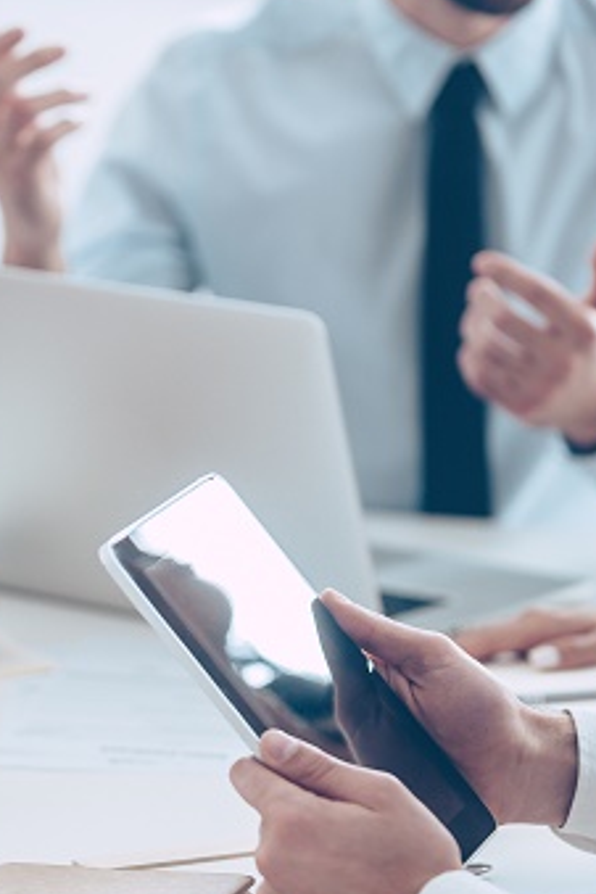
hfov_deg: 7.5
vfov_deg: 11.2
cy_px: 458
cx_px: 241
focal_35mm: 183
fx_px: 4544
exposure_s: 1/80
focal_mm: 110
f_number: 2.8
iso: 250
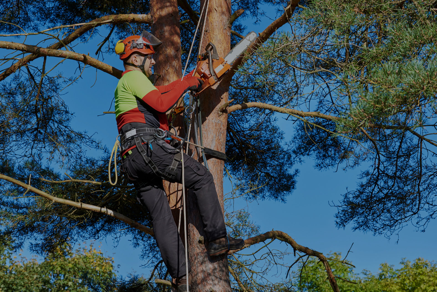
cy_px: 146
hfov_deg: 22.1
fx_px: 1117
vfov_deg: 14.9
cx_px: 218
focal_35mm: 92
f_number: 8
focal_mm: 92
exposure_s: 1/250
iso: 100
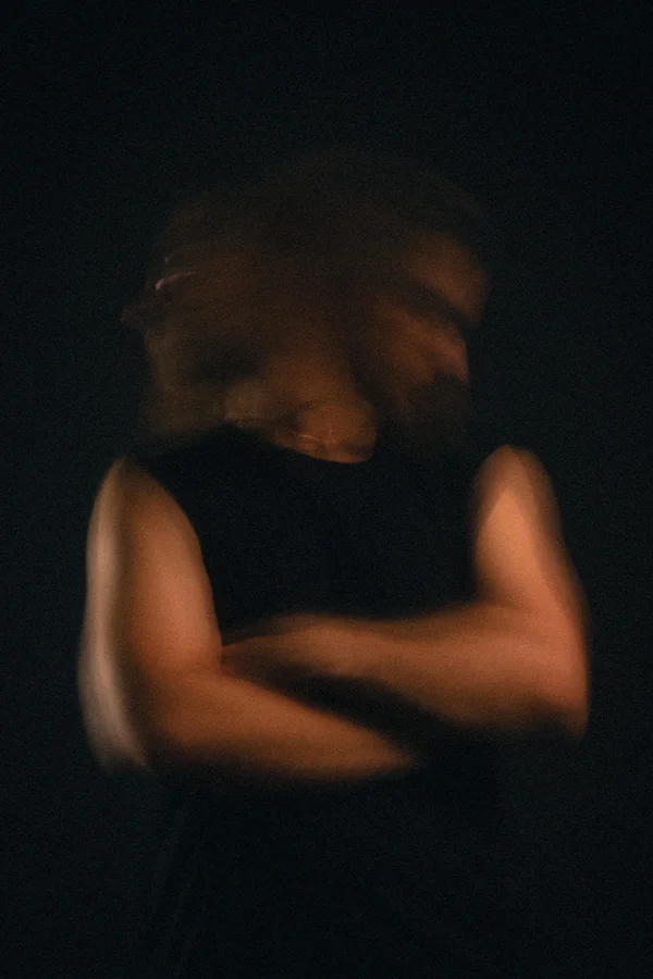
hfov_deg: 16.5
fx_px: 2258
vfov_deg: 24.5
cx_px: 326
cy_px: 490
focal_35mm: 83
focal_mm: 55
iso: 800
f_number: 20
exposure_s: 2
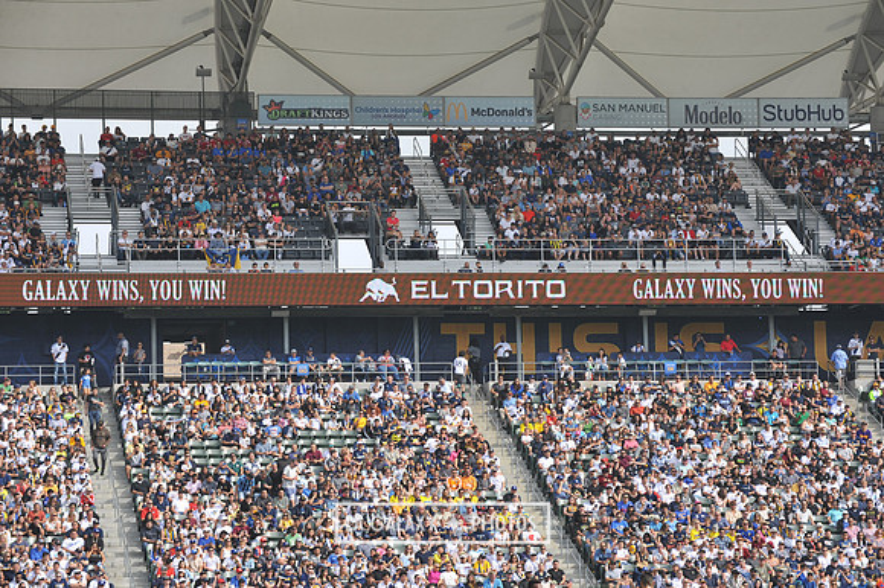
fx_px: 3068
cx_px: 442
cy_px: 294
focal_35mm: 125
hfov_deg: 16.4
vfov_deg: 11.0
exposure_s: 1/320
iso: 250
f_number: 9
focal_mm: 125
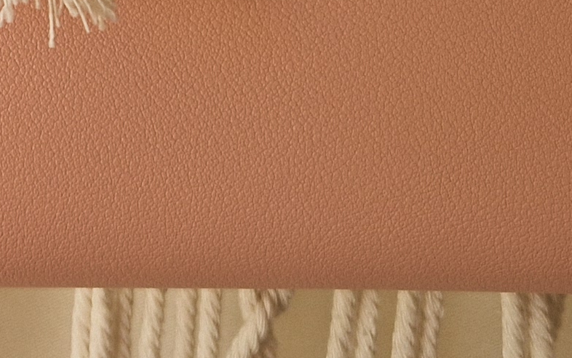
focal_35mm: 124
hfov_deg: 16.1
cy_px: -211
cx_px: -139
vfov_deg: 10.2
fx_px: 1934
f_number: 1.8
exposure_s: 1/180
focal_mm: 5.4
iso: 50
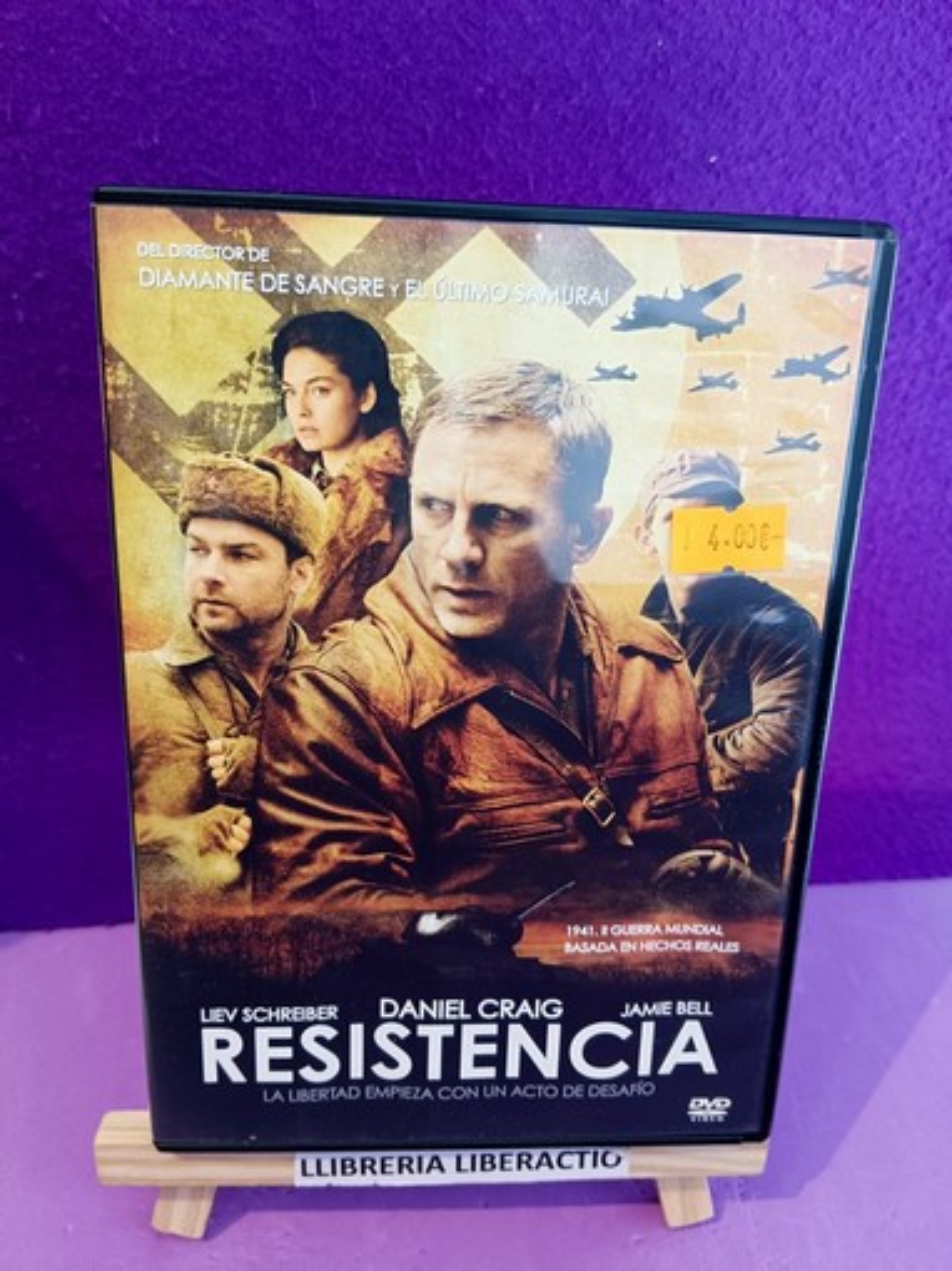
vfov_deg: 67.3
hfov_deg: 53.0
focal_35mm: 26
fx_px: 954
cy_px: 636
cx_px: 476
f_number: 1.8
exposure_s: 1/50
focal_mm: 3.96
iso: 464
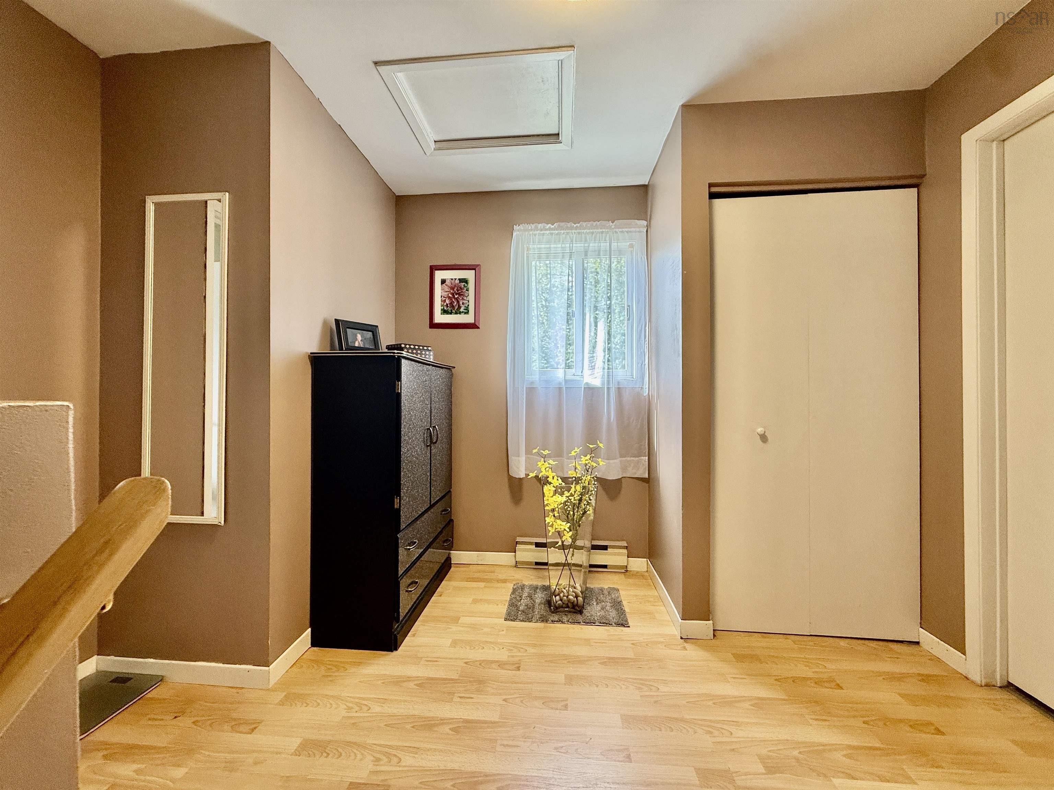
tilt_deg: +0.9
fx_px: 426
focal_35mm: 14
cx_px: 527
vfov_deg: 85.7
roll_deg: -0.3
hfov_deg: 102.1
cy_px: 395
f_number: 2.2
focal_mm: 2.22
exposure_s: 1/120
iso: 125
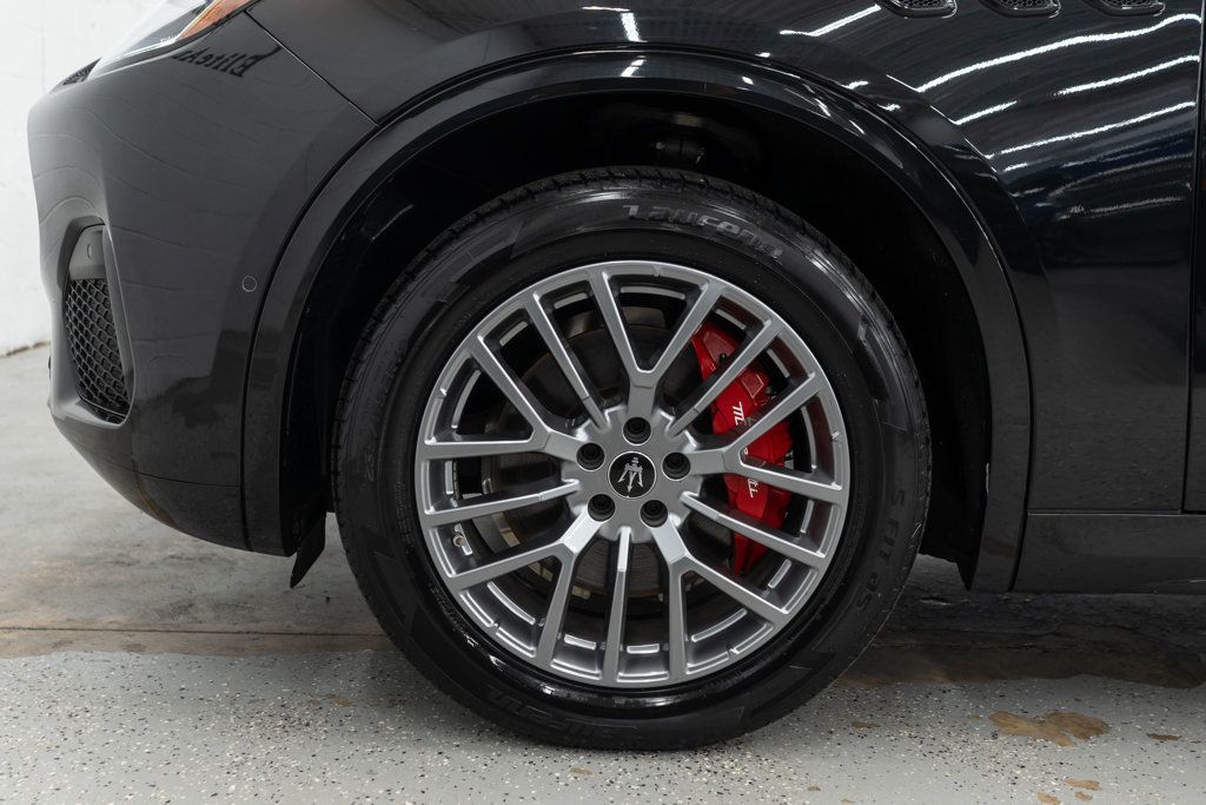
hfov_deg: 46.4
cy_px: 402
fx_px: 1407
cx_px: 603
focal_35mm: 42
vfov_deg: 31.9
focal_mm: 28
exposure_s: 1/40
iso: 320
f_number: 3.2
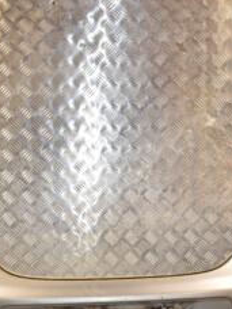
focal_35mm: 91
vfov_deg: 21.3
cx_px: 134
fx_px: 813
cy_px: 239
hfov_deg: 16.2
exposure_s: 1/200
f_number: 7.1
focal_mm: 24
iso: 800
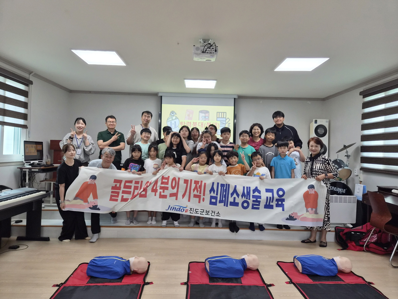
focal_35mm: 23
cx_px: 199
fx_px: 264
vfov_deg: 58.9
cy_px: 150
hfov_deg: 73.9
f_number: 1.8
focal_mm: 5.4
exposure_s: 1/120
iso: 40
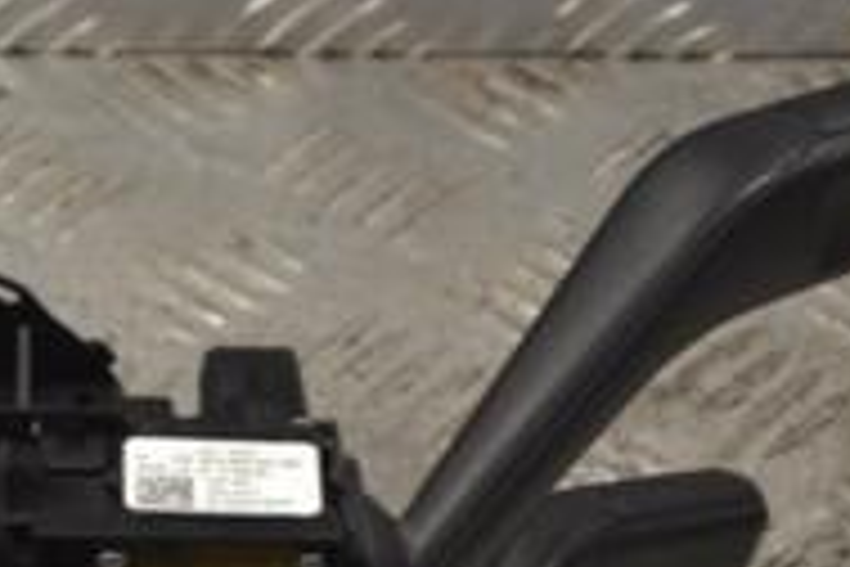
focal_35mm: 228
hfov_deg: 8.9
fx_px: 5383
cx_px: -184
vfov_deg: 6.0
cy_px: 459
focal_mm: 48
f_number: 5.6
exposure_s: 1/80
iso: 400
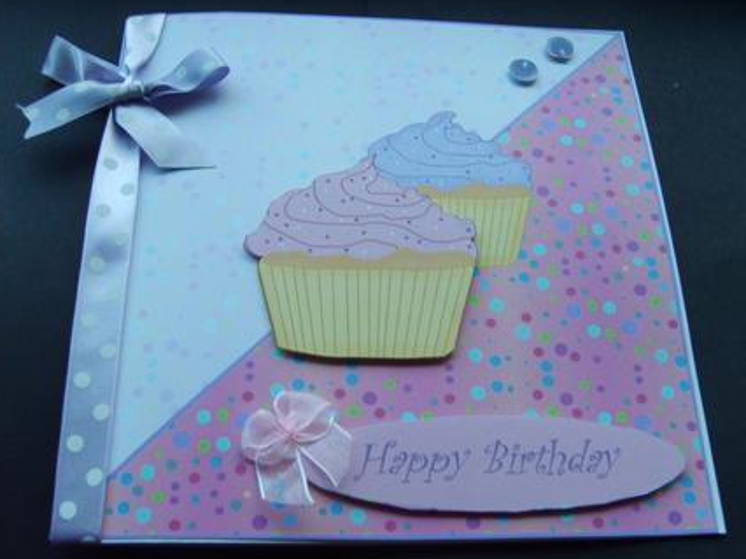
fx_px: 797
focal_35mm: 37
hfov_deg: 50.2
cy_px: 279
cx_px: 384
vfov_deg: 38.6
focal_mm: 5.8
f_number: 2.8
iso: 86
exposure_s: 1/30
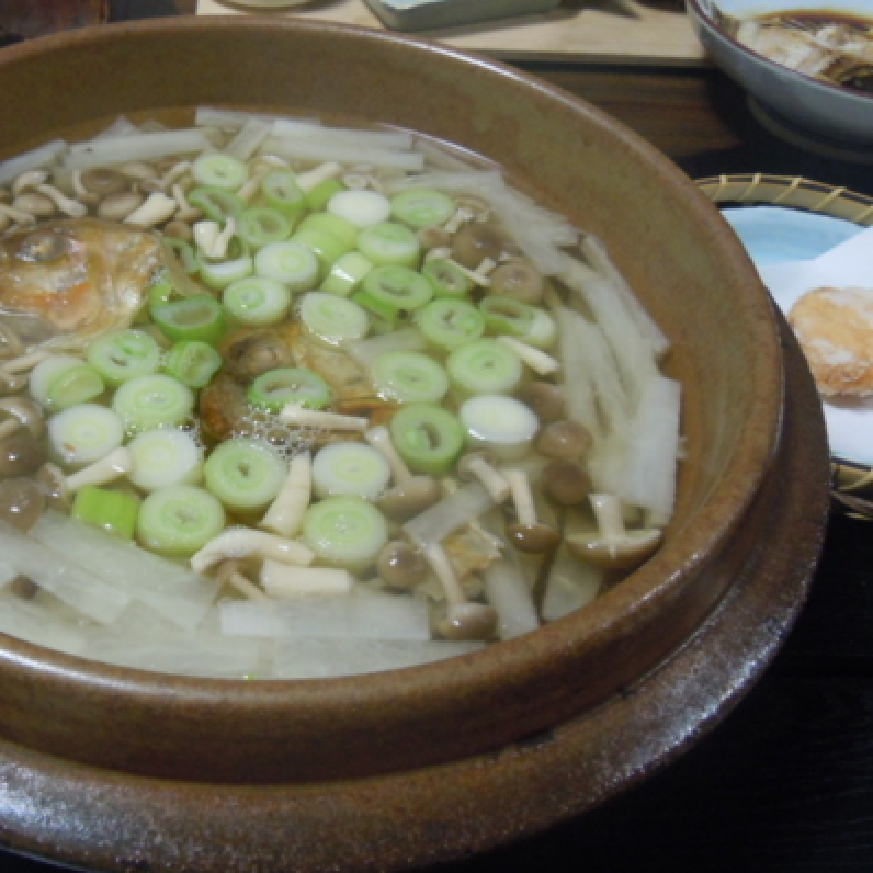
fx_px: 1141
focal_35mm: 40
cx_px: 252
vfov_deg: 41.8
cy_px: 384
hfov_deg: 41.0
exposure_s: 1/13
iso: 400
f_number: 3.5
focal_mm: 5.4
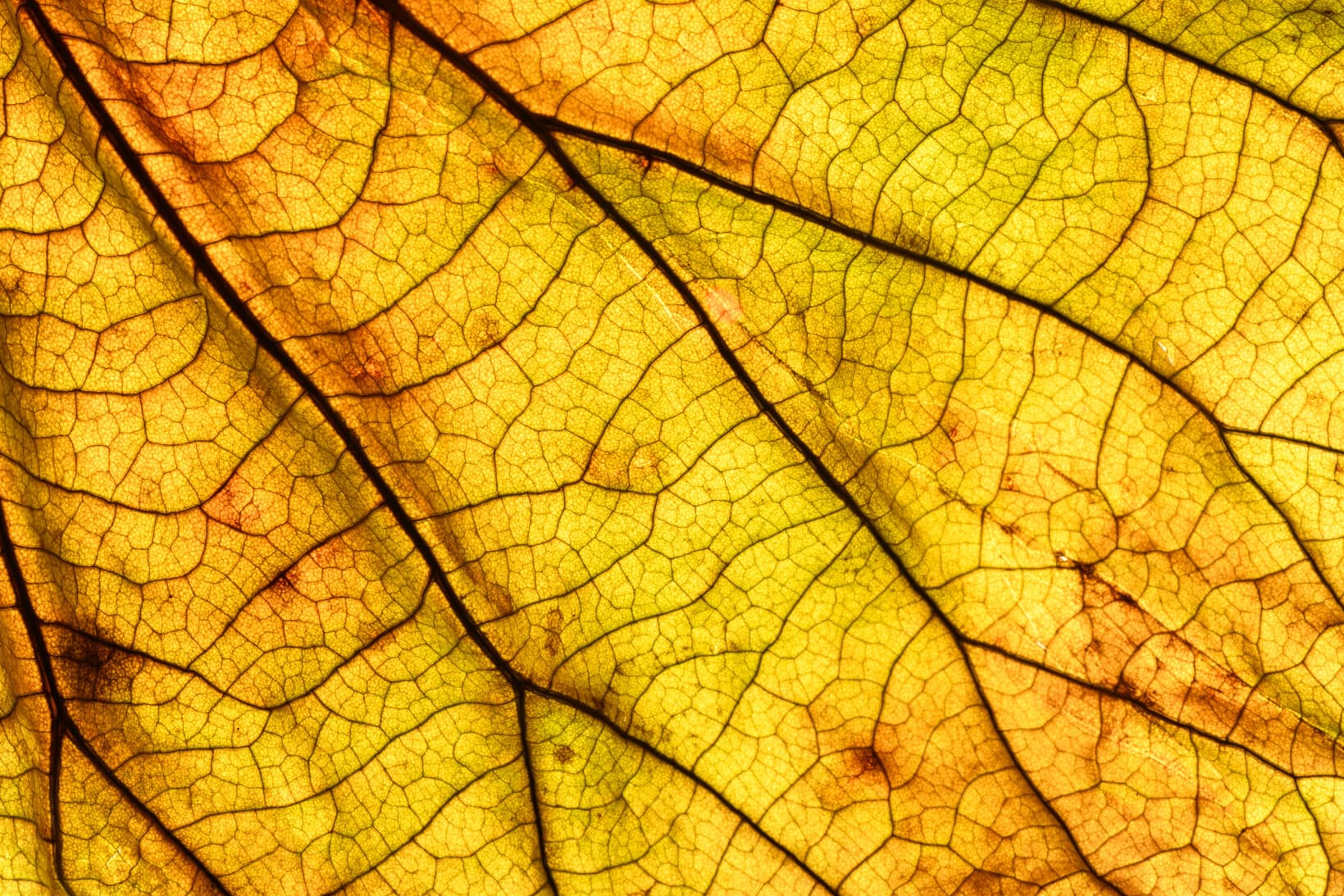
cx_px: 321
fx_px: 6123
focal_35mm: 164
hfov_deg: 12.5
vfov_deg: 8.4
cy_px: 220
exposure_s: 1/200
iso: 64
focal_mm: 105
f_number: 16
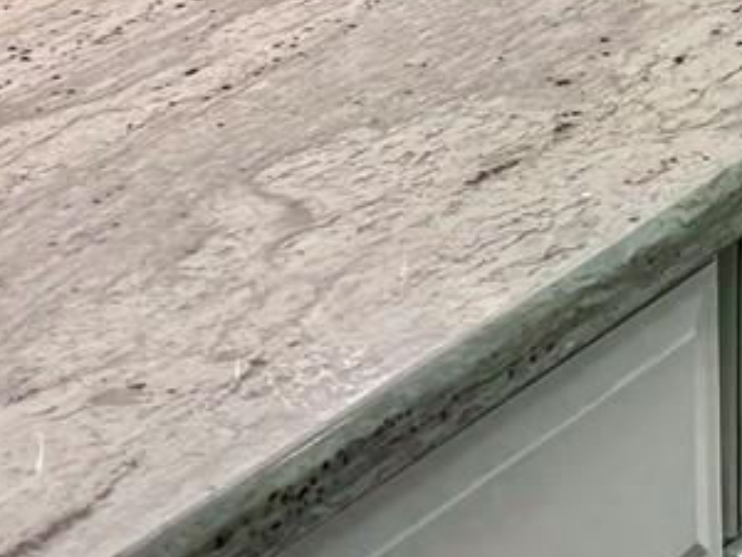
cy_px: -723
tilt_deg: -9.7
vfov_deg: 10.2
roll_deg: +0.2
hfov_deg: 14.7
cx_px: 977
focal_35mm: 128
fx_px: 2744
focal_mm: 6.76
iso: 64
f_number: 1.78
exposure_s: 1/120
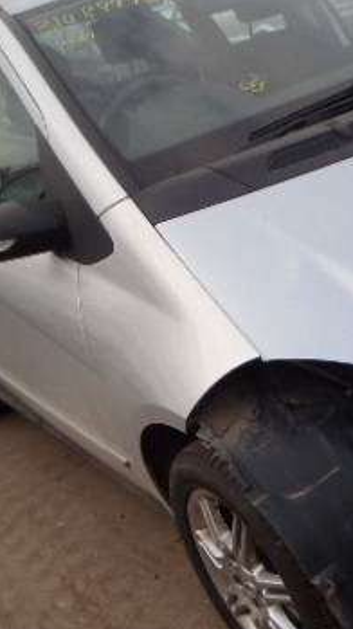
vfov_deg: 37.2
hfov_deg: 20.6
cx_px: 371
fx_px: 933
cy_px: 341
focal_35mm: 56
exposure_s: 1/160
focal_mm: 5
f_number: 4.5
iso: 80
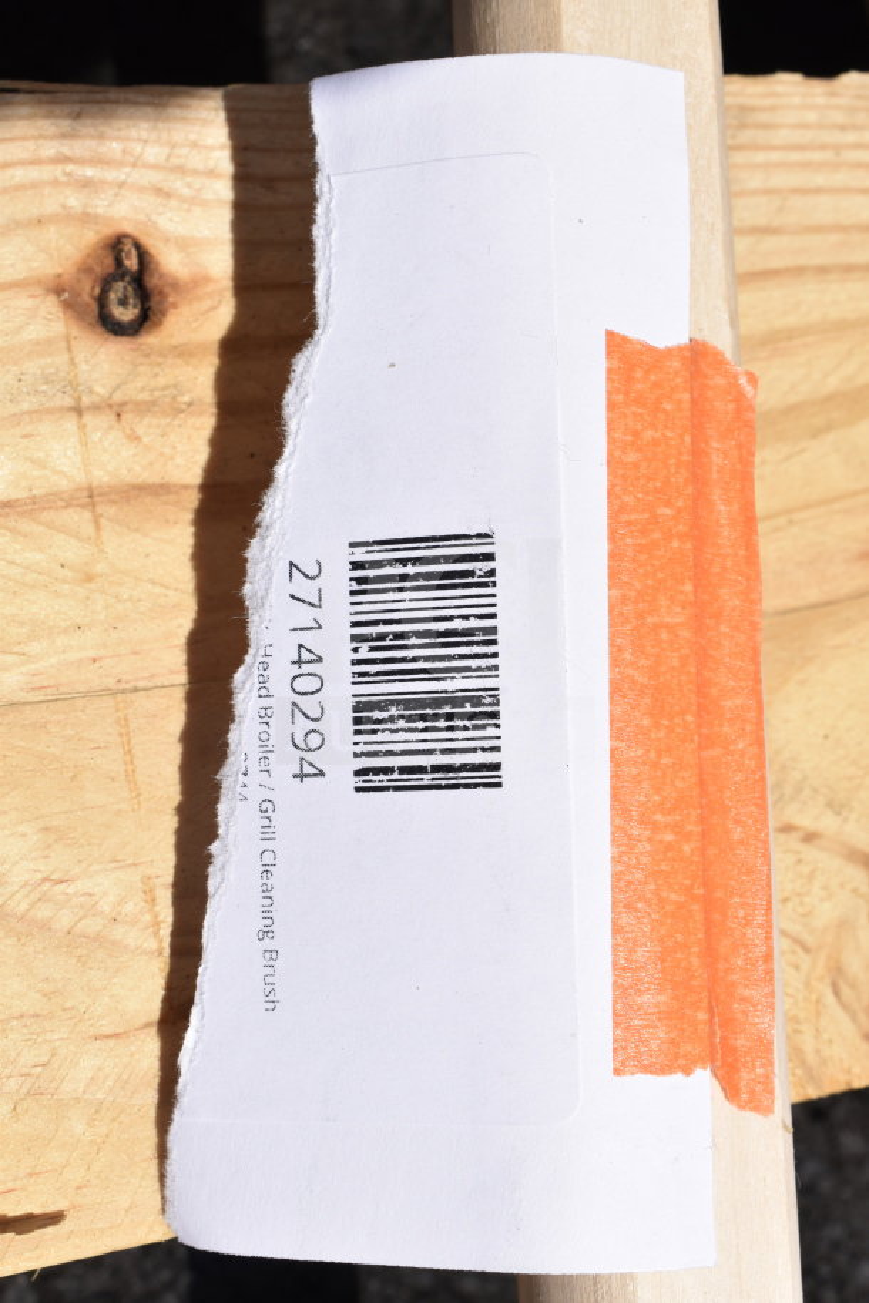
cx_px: 434
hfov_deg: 25.1
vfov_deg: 36.9
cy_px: 652
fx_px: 1955
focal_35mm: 54
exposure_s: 1/500
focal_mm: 36
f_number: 11
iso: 200
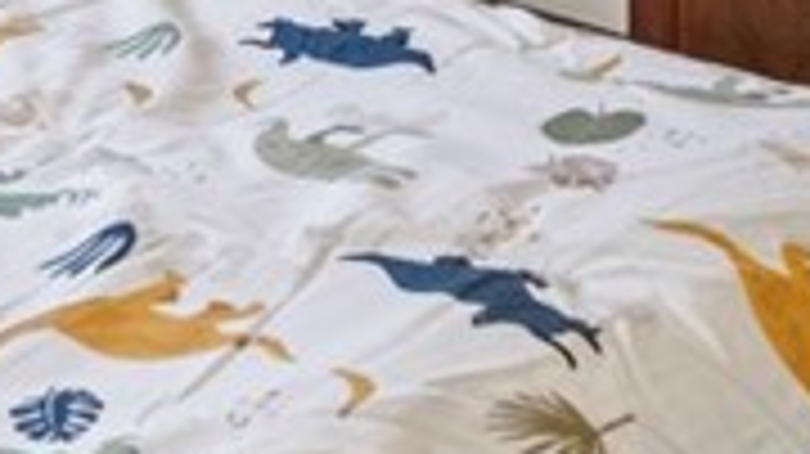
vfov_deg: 10.2
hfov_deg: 20.2
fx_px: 2168
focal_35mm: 101
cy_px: -692
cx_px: -72
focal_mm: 16
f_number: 8
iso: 320
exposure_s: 1/1.25
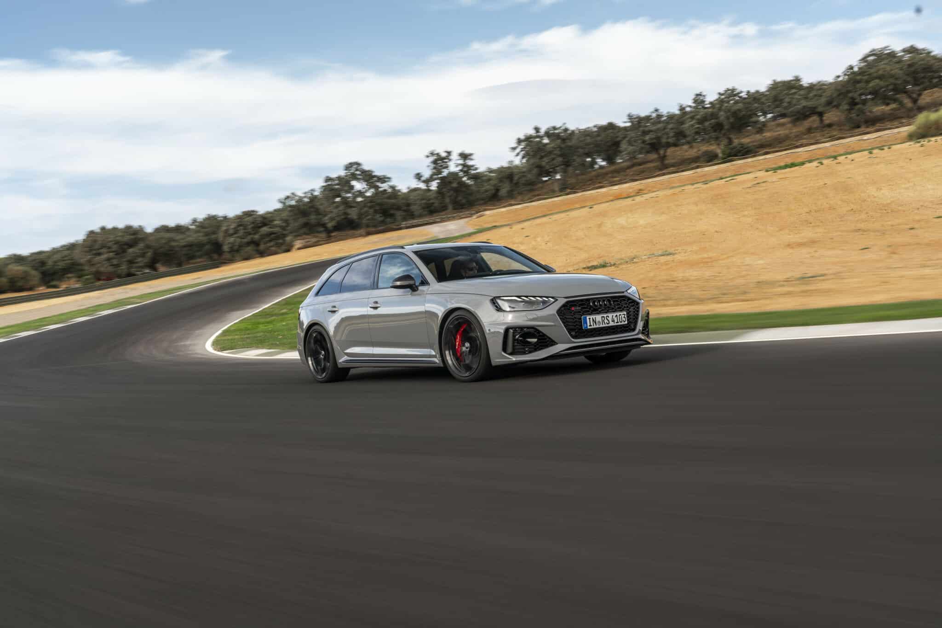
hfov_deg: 50.7
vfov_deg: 35.1
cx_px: 471
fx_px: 994
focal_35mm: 38
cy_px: 314
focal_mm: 38
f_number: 10
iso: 50
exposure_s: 1/15
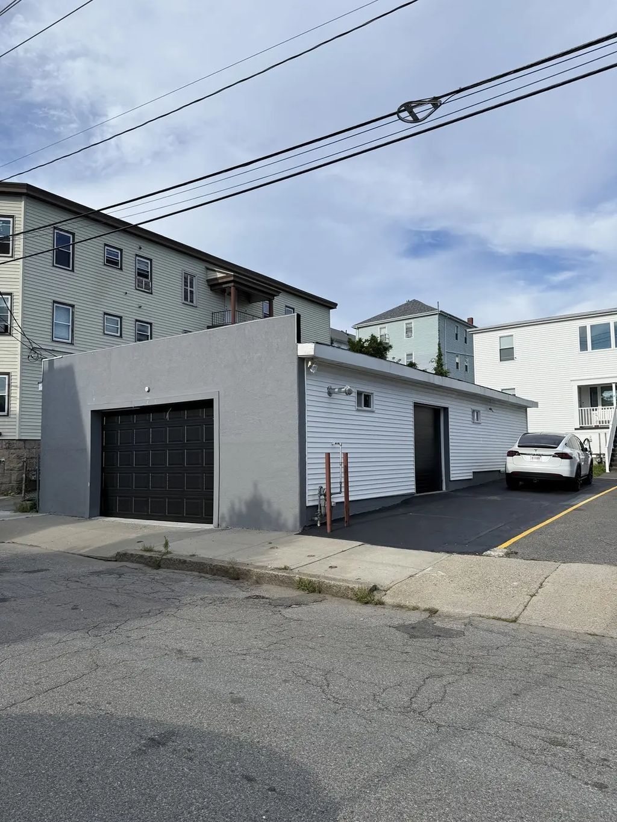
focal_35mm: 24
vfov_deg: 71.6
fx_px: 570
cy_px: 411
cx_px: 308
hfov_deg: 56.8
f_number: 1.78
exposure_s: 1/4673
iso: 80
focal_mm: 6.76
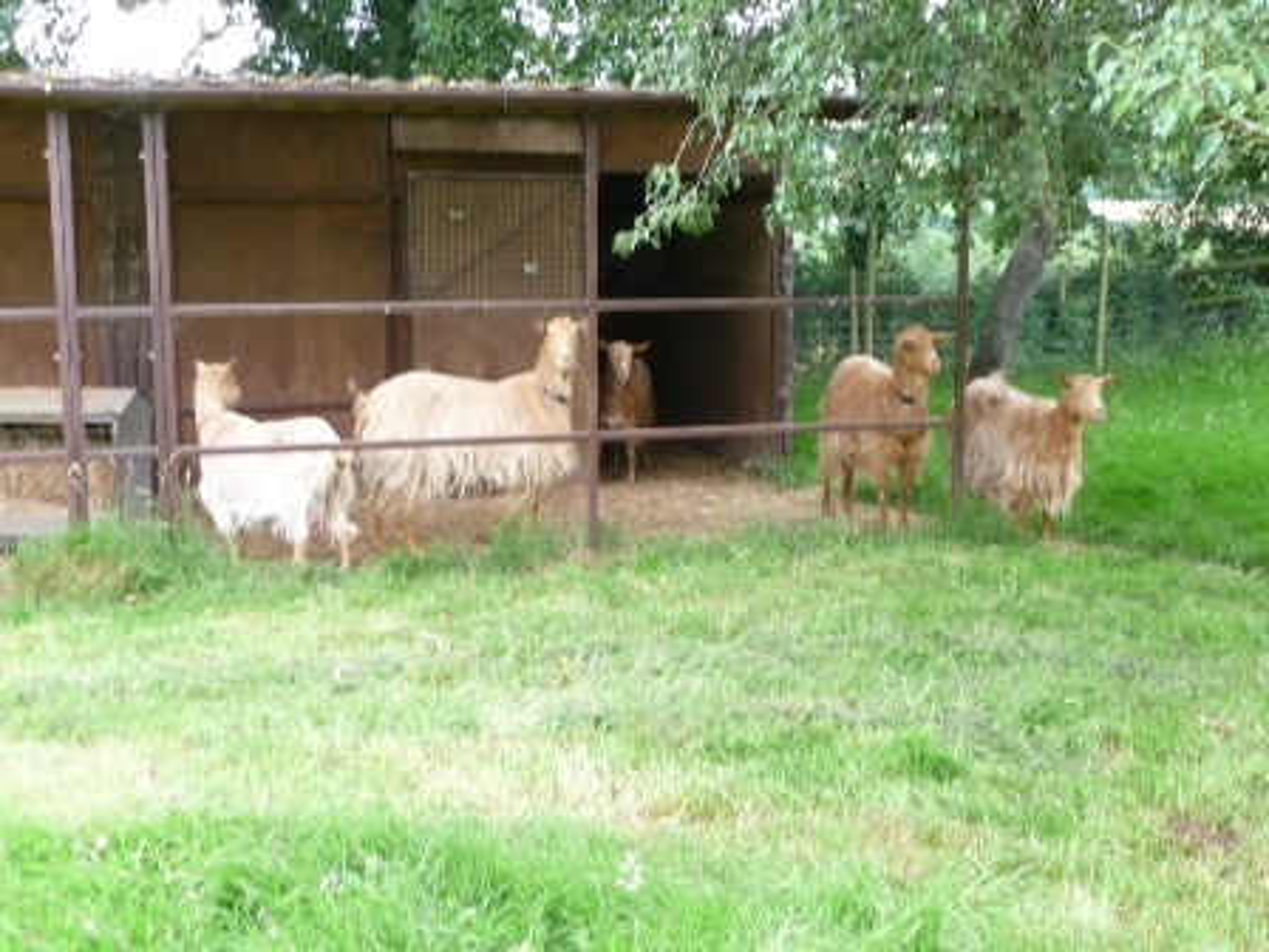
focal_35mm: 45
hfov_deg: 42.1
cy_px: 476
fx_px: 1650
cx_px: 634
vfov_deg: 32.2
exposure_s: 1/30
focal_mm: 7.6
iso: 160
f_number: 4.1
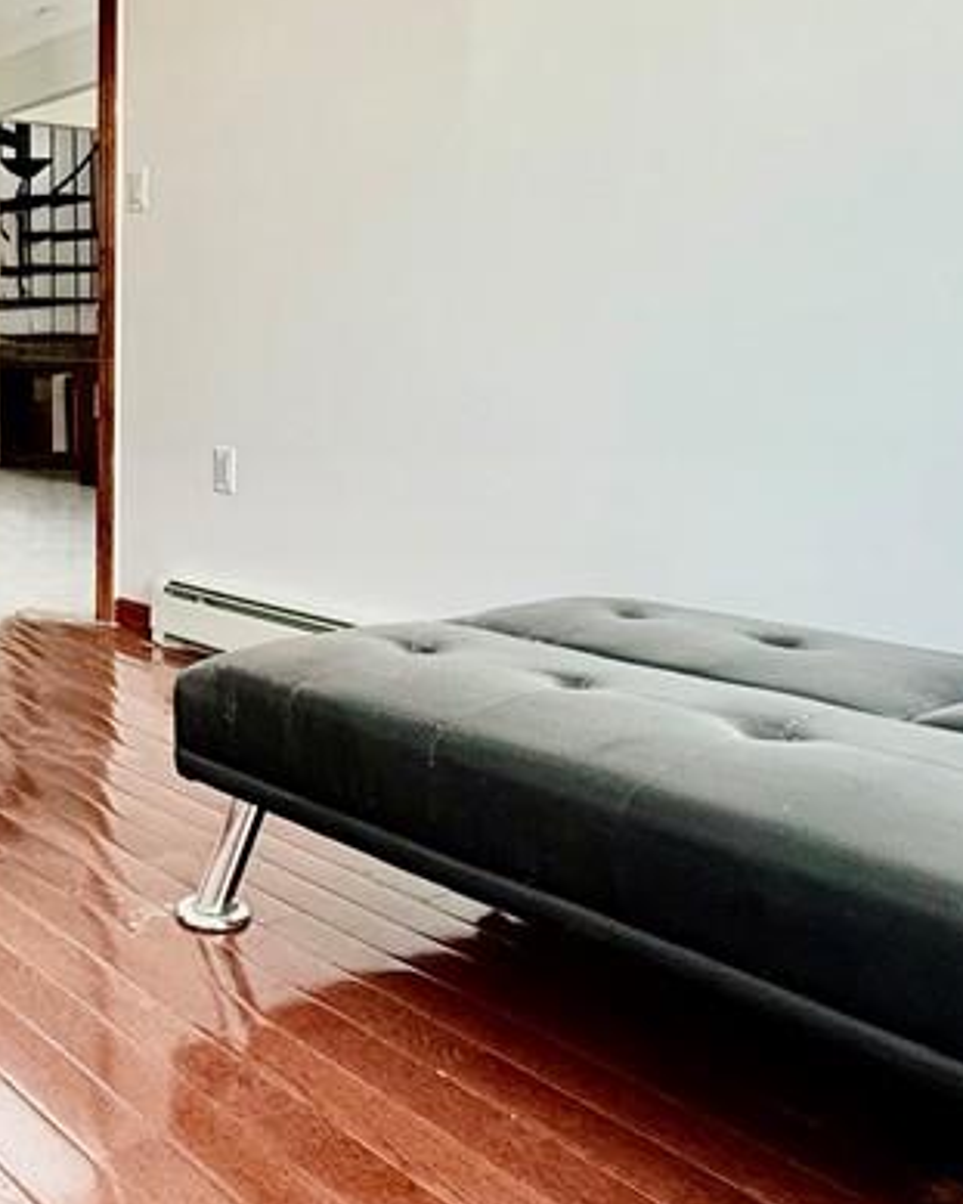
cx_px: 15
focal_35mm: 36
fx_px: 1283
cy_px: 470
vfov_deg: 49.9
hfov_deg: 37.1
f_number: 2.2
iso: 160
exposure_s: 1/99
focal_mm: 2.22
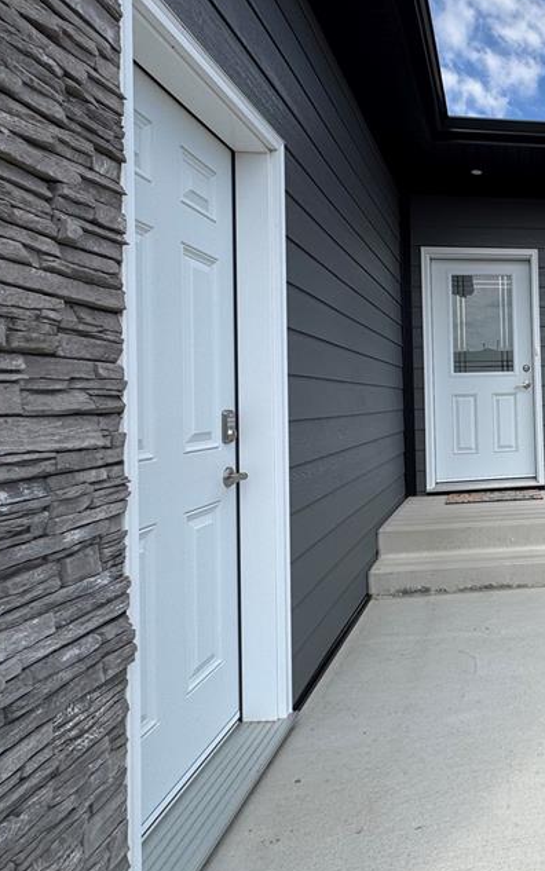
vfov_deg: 74.5
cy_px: 384
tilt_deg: +2.2
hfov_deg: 40.9
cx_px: 601
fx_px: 570
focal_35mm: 24
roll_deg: +2.3
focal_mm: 2.22
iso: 50
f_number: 2.2
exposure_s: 1/910
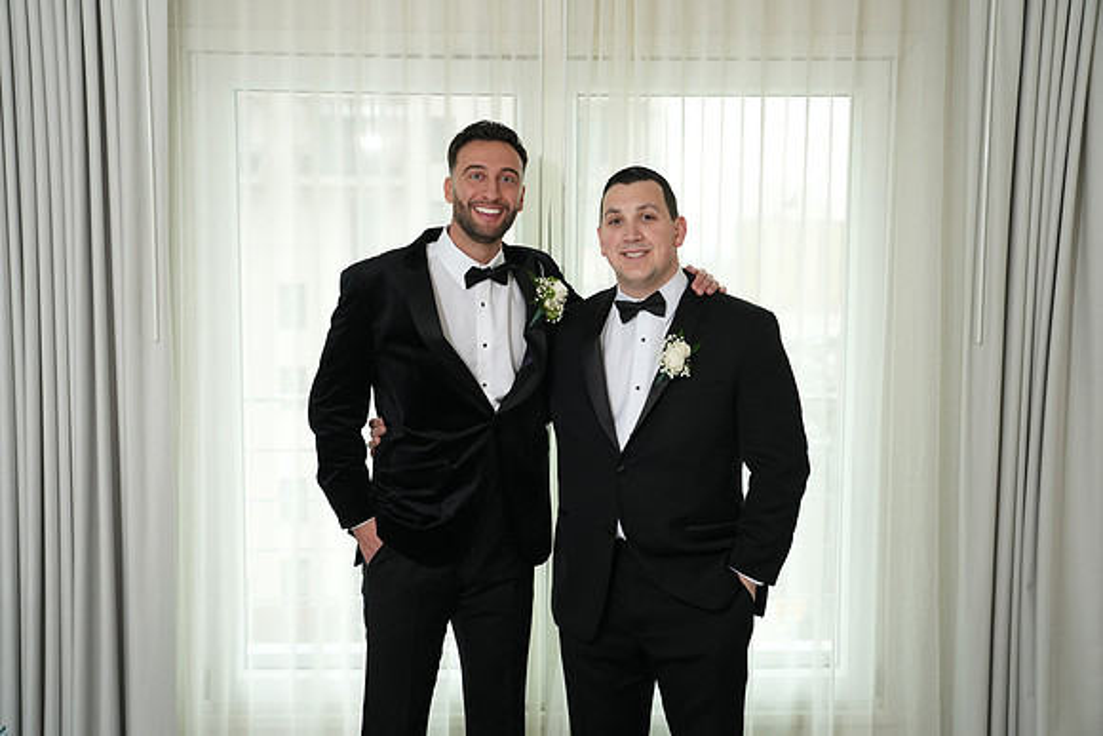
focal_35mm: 40
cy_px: 368
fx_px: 1226
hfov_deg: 48.4
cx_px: 552
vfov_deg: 33.4
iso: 800
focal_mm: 40
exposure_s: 1/200
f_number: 4
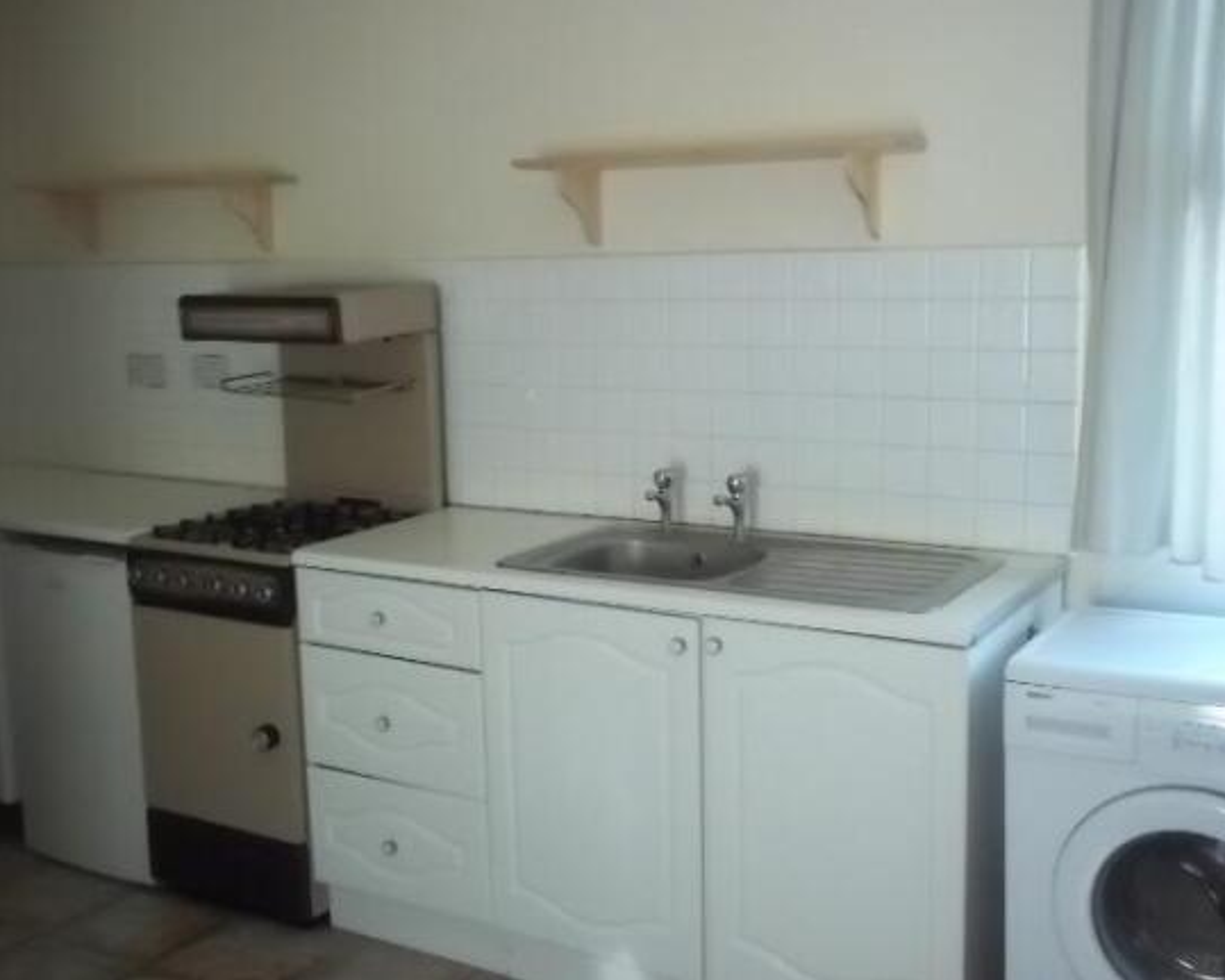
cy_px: 485
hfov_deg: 47.9
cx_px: 624
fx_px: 1377
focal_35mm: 38
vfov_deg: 39.1
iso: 414
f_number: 3.1
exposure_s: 1/60
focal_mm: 6.5
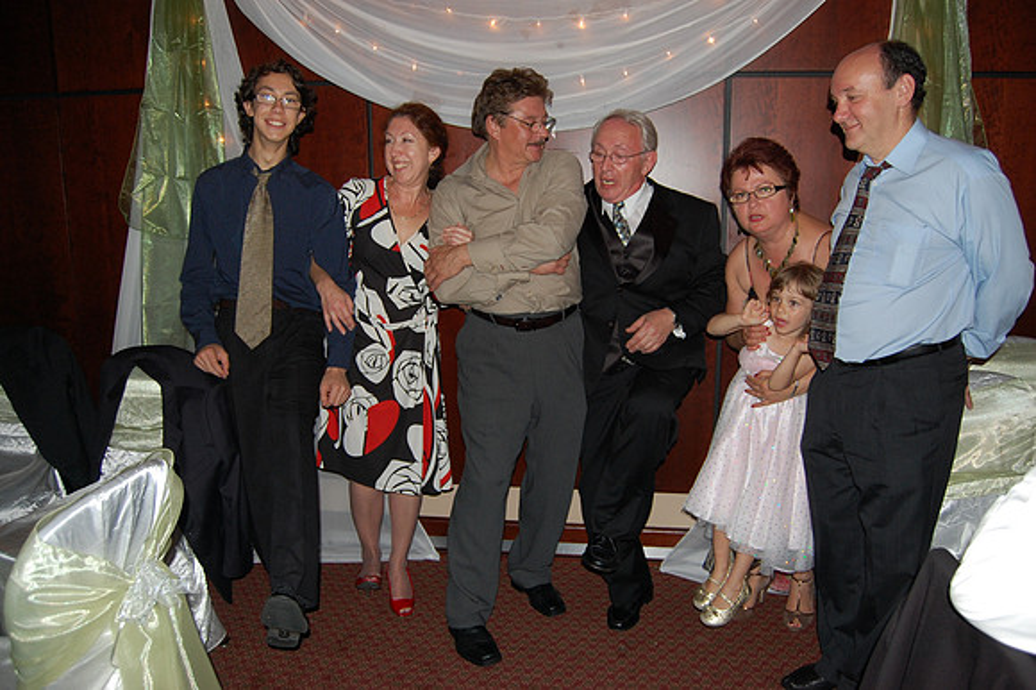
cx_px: 518
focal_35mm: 27
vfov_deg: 47.9
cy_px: 345
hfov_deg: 67.4
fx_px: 777
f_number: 3.5
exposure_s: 1/60
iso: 400
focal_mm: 18
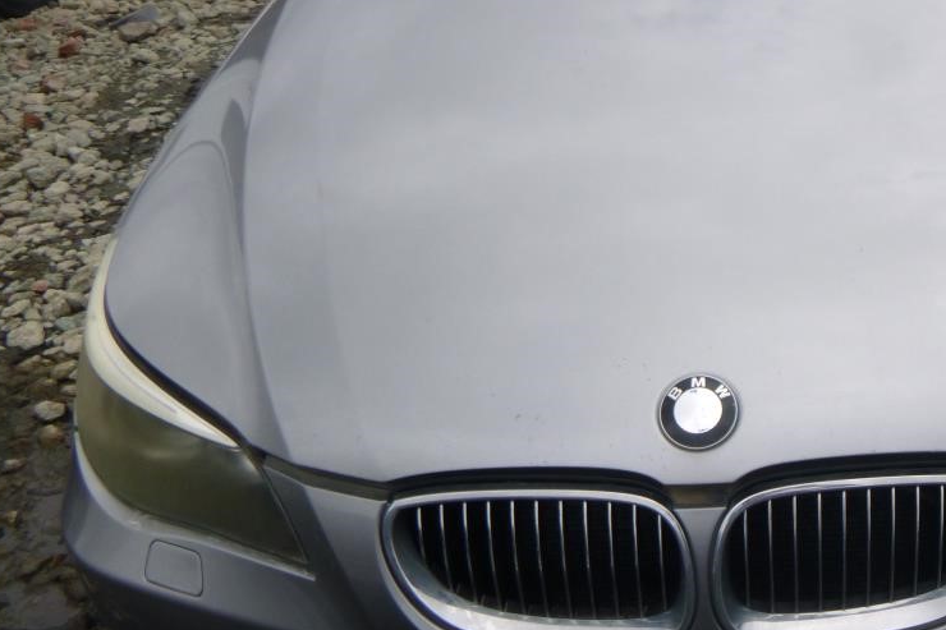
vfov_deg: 29.7
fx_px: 1182
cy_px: 224
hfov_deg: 41.4
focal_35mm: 45
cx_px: 784
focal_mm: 4.5
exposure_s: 1/640
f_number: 3.9
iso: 100
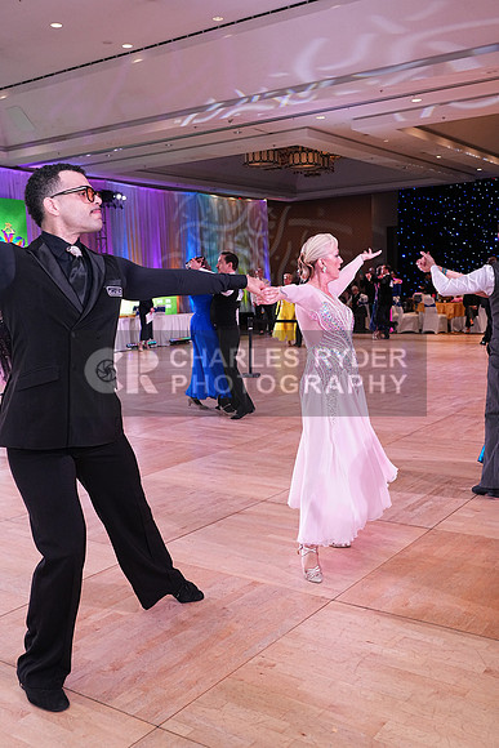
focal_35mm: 34
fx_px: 706
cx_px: 250
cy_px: 374
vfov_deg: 55.8
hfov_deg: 38.9
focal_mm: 34
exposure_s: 1/250
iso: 2500
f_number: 6.3
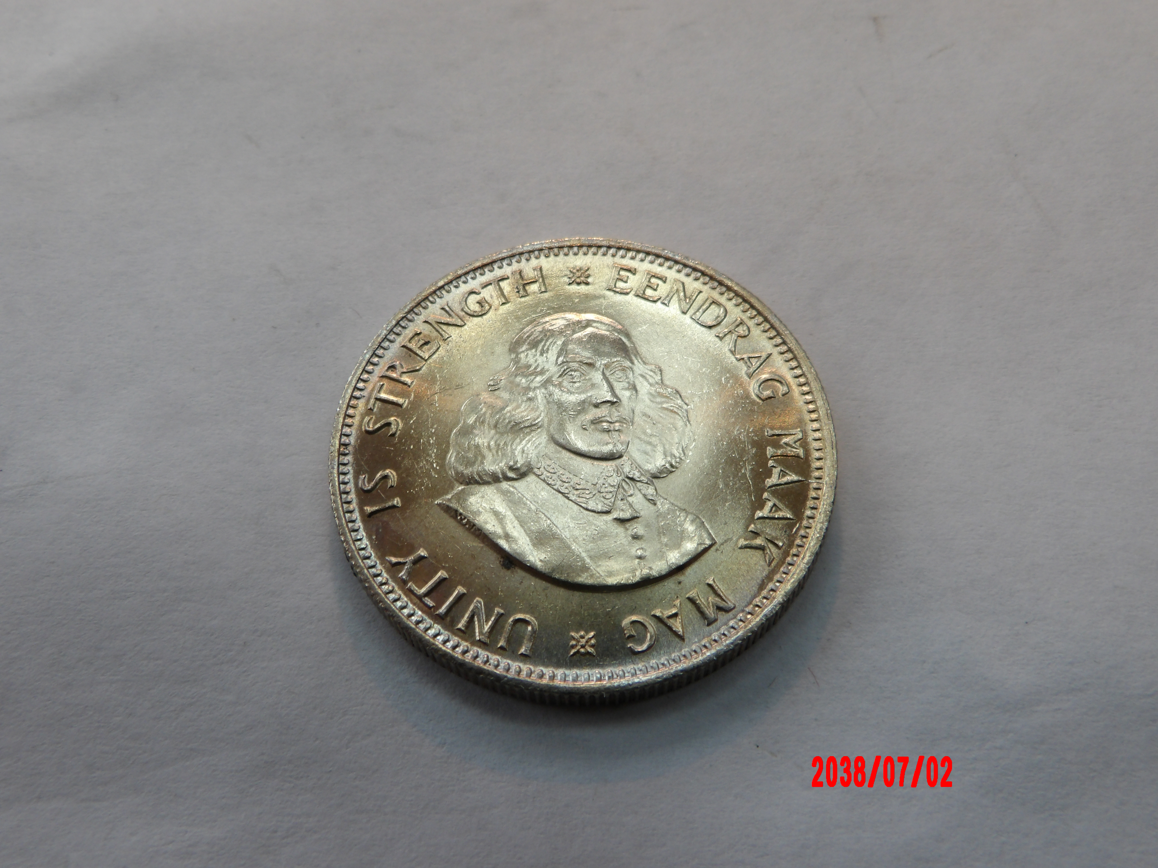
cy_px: 434
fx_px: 1137
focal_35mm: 34
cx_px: 579
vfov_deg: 41.8
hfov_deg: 54.0
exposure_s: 1/30
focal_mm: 6.2
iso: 110
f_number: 4.5
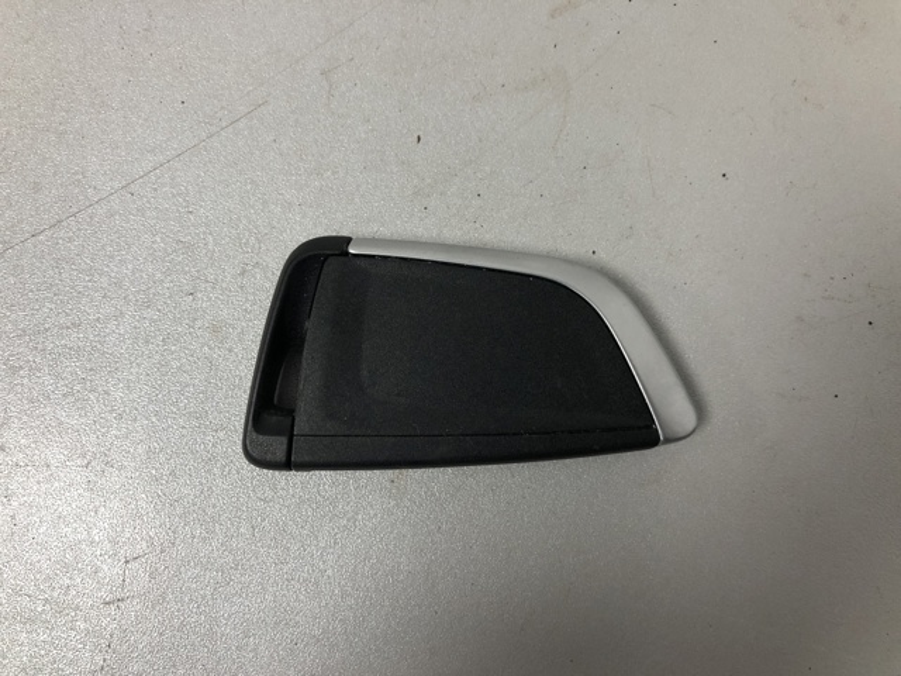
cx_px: 450
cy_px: 338
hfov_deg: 63.4
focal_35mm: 28
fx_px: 729
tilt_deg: -84.5
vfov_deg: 49.7
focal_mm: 4
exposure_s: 1/33
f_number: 1.8
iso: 40
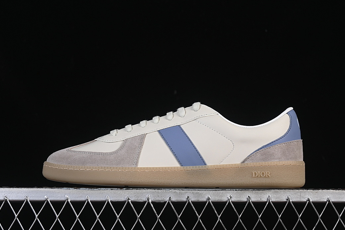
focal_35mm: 78
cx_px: 174
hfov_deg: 26.0
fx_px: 747
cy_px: 115
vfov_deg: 17.5
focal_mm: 50
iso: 160
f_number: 8
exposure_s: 1/80
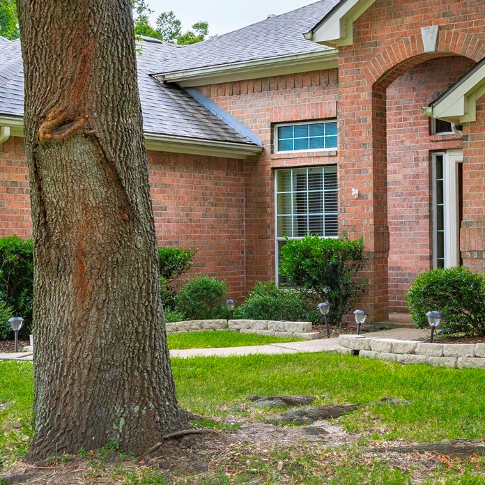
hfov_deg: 27.6
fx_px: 967
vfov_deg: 28.2
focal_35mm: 61
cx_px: 383
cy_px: 233
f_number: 9
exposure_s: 1/50
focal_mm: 23
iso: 125
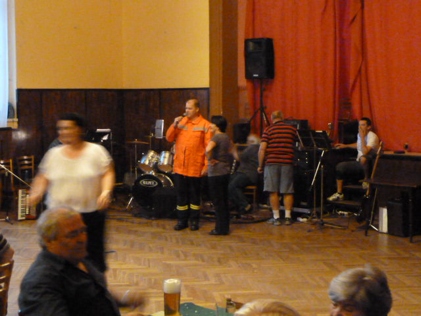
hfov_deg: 34.9
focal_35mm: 55
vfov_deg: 26.6
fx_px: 669
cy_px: 158
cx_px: 210
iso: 1600
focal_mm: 9.1
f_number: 3.9
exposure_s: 1/8
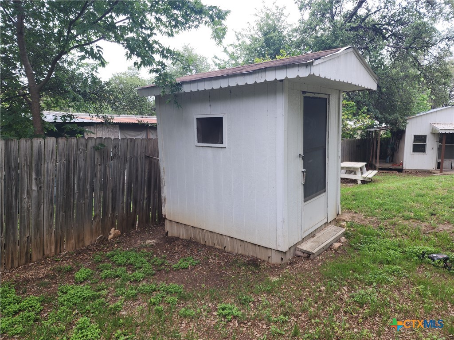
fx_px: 302
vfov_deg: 58.9
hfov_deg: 73.9
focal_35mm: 23
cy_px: 170
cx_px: 227
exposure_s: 1/120
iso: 40
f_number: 1.8
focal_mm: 6.4
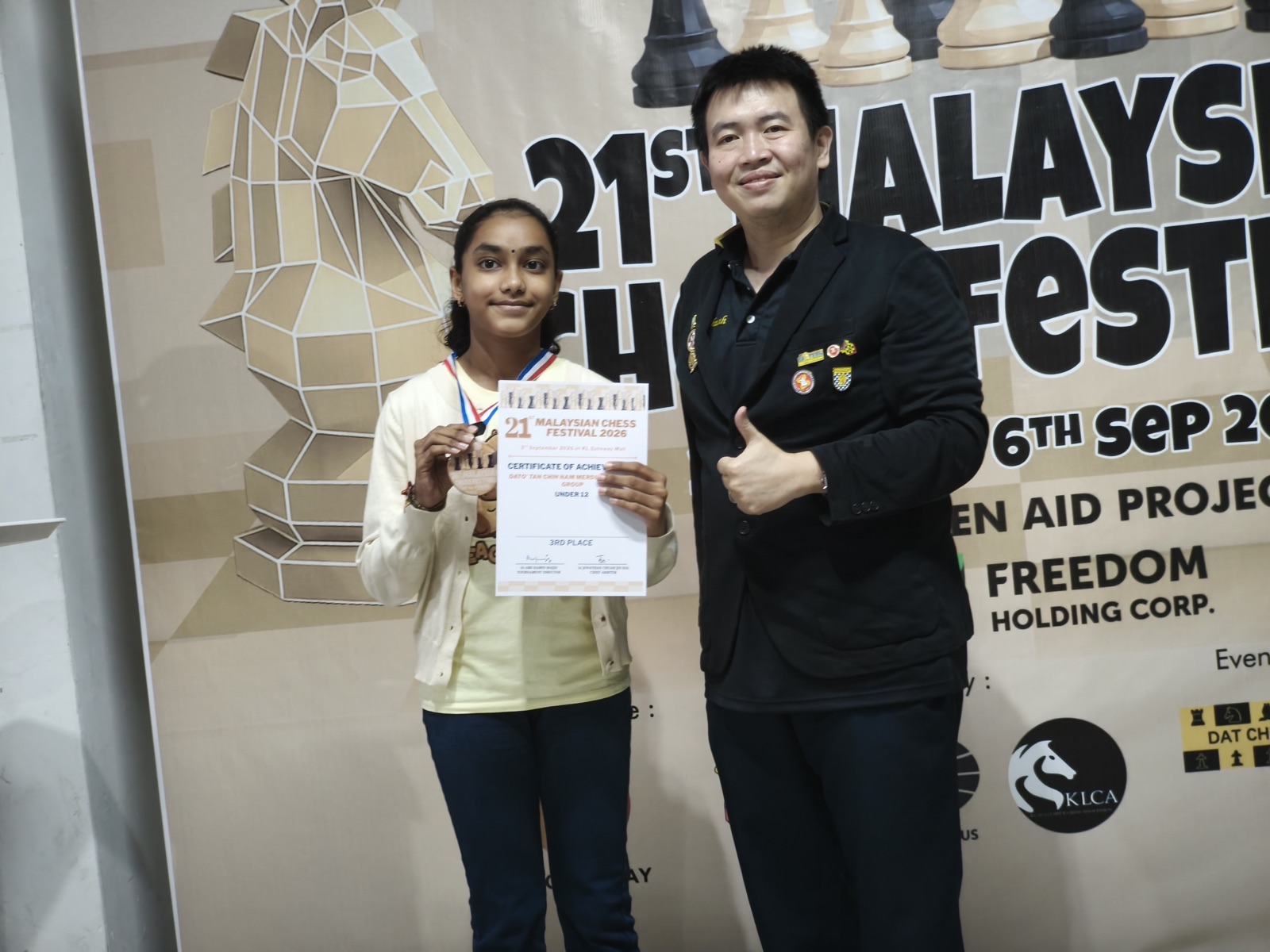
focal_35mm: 46
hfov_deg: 41.2
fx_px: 1688
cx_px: 635
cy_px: 476
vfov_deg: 31.5
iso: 1000
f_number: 1.9
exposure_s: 1/50
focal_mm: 7.1
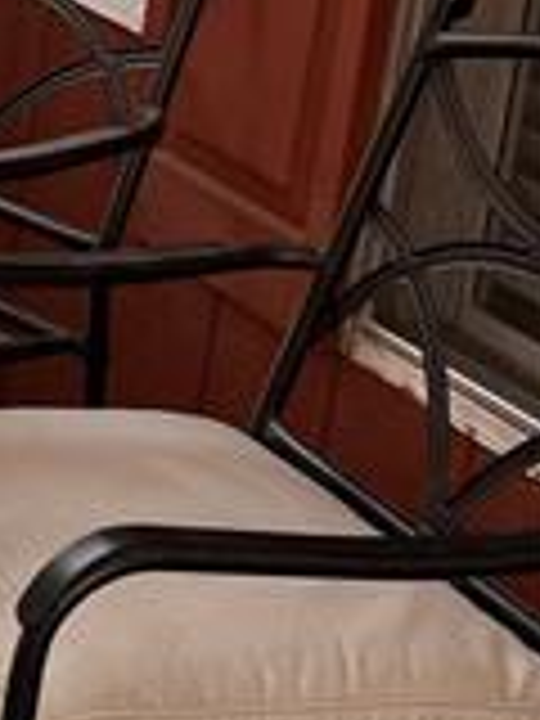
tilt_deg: -14.4
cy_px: -4
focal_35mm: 125
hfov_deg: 10.3
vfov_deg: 15.5
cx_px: -740
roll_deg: -3.2
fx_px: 2600
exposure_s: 1/1468
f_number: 1.5
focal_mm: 5.7
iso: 50
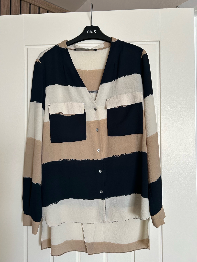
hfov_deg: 53.1
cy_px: 131
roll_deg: -0.7
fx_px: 197
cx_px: 98
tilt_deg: -1.4
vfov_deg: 67.3
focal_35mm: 26
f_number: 1.5
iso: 80
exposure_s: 1/121
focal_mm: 5.7
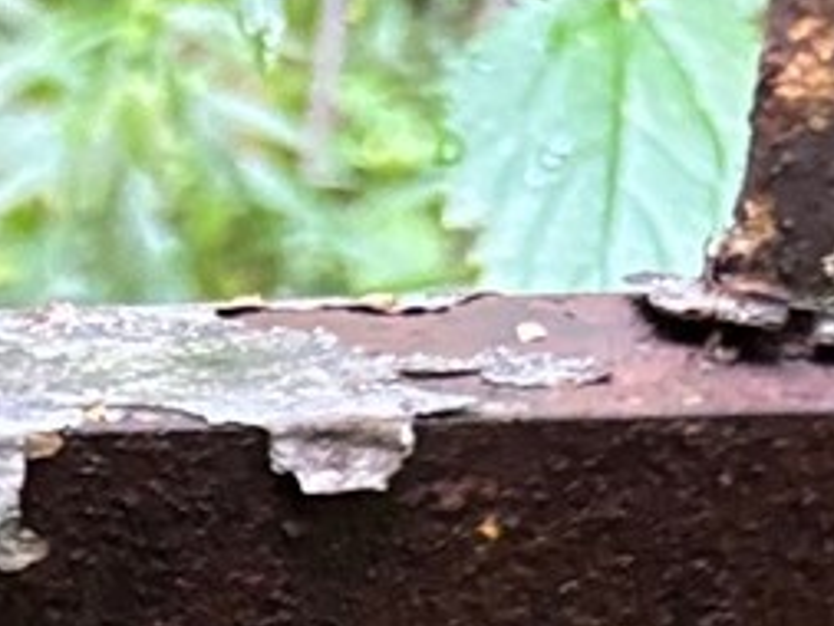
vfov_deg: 8.7
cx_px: -847
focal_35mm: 148
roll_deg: -0.2
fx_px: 3567
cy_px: 1736
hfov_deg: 11.9
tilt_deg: -34.0
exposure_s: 1/60
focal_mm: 5.96
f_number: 1.6
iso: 320
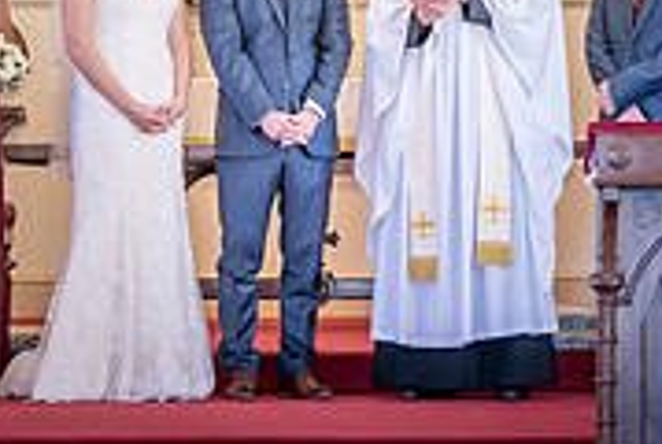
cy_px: -346
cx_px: 321
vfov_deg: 5.3
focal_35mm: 259
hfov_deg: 7.9
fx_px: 4771
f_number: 2.8
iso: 2000
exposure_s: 1/100
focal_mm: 70
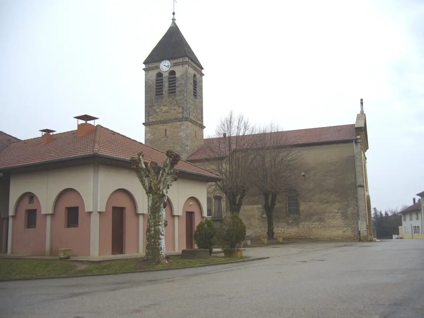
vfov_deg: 40.7
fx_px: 429
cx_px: 212
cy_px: 159
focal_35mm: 35
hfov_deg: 52.6
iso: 80
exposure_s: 1/320
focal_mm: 5.8
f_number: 2.8
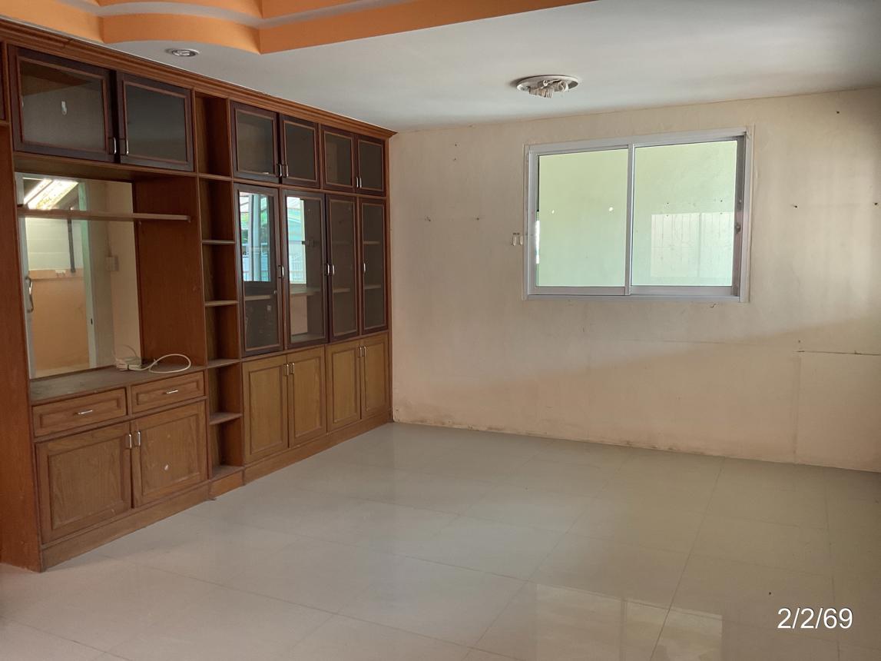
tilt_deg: -5.8
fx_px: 738
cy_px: 330
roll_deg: +1.3
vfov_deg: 48.2
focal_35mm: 29
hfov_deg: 61.7
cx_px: 440
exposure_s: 1/60
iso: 100
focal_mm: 3
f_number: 1.8
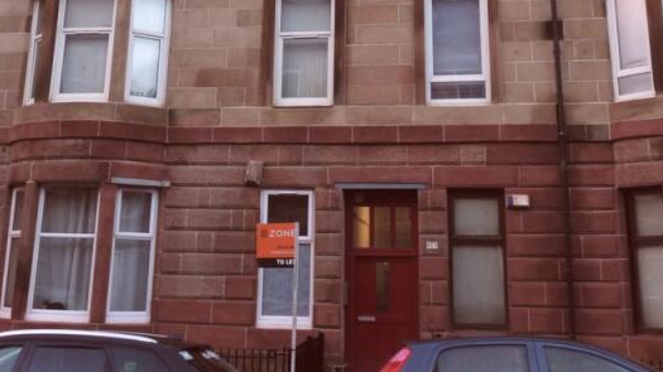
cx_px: 316
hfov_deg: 40.6
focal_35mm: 51
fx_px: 896
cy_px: -24
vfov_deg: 22.3
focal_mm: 4.3
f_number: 4
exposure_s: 1/20
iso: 100
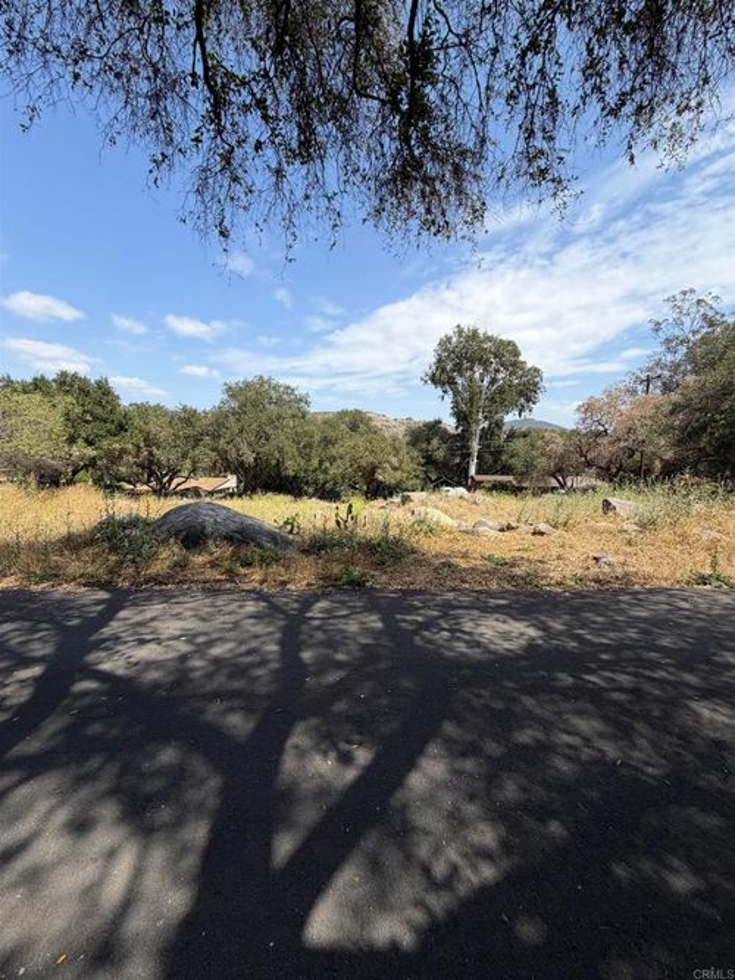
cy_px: 490
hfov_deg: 85.7
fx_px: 396
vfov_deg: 102.1
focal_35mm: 14
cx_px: 368
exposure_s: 1/770
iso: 32
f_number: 2.2
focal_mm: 2.22
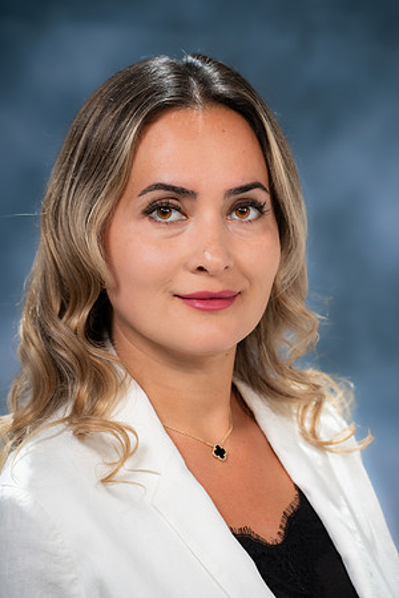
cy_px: 299
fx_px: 2826
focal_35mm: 170
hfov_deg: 8.1
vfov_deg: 12.1
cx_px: 200
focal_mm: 170
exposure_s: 1/200
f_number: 5.6
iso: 320
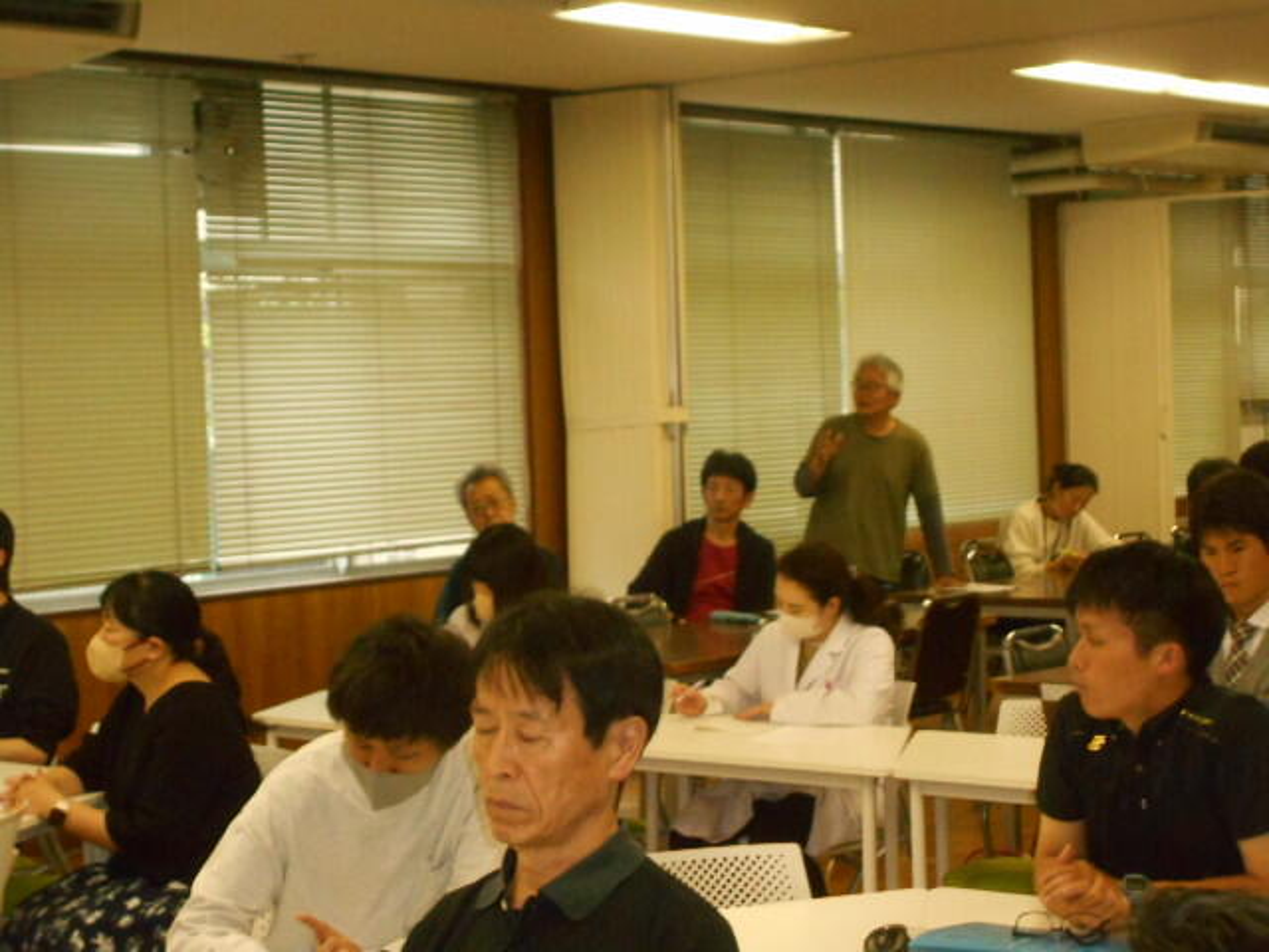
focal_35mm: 76
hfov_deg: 25.7
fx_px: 2786
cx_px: 634
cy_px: 476
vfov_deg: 19.4
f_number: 5.8
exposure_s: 1/60
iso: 800
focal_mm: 13.5
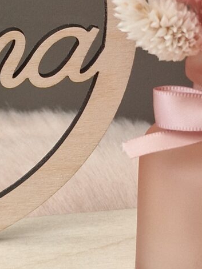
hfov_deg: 11.8
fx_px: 973
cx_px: 34
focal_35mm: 125
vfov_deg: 15.6
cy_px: 42
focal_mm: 6.4
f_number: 1.8
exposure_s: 1/100
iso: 50
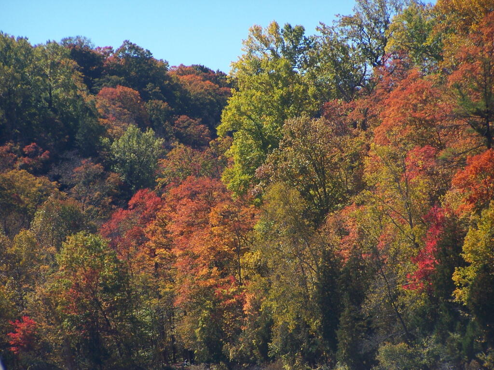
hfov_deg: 8.3
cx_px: 247
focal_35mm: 238
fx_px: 3396
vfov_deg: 6.2
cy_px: 185
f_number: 3.3
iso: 80
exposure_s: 1/1000
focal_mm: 39.5
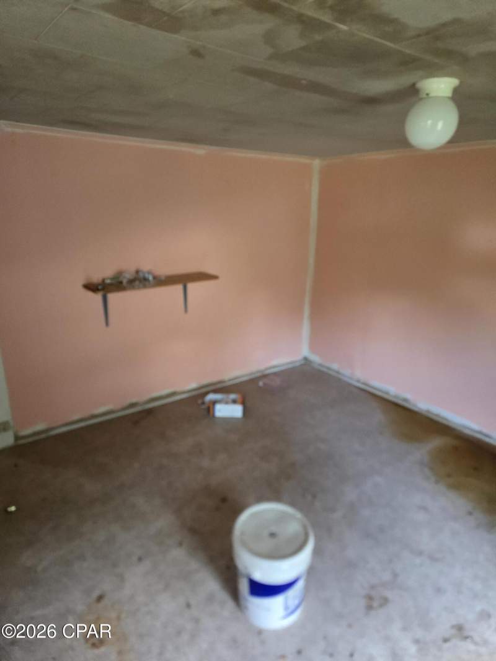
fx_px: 439
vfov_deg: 73.9
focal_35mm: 23
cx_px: 248
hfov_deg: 58.9
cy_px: 330
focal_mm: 6.3
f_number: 1.7
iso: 800
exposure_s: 1/60
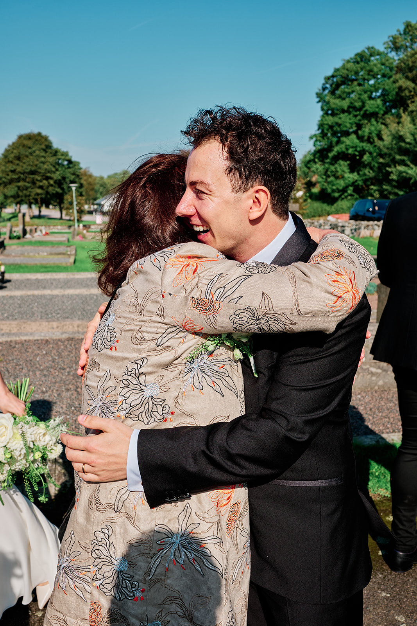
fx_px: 608
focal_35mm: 35
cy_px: 313
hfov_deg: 37.9
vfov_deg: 54.4
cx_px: 208
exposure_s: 1/850
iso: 125
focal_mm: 23
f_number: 5.6
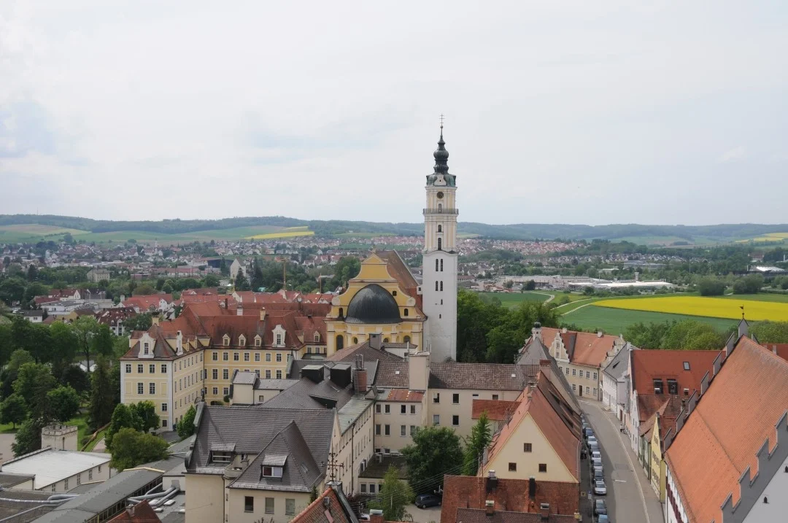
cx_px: 394
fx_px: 918
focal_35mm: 42
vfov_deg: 31.8
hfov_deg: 46.5
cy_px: 262
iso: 200
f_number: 6.3
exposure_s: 1/1000
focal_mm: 28
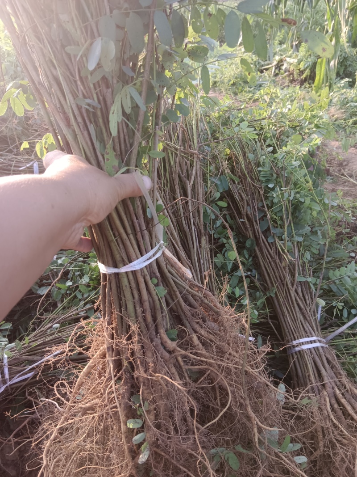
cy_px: 238
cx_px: 178
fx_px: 358
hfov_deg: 53.1
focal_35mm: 26
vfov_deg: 67.3
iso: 222
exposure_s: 1/100
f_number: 1.8
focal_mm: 3.96
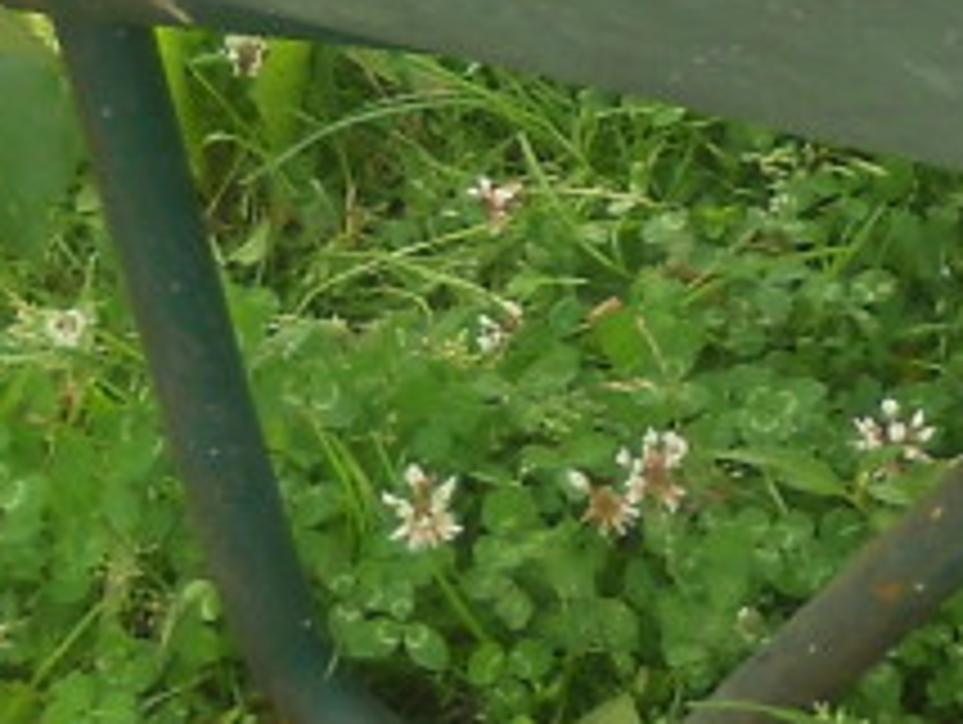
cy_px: -675
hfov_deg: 9.7
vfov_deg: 7.3
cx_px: 1516
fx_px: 5459
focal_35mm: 196
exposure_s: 1/200
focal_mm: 6.72
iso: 80
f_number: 3.1
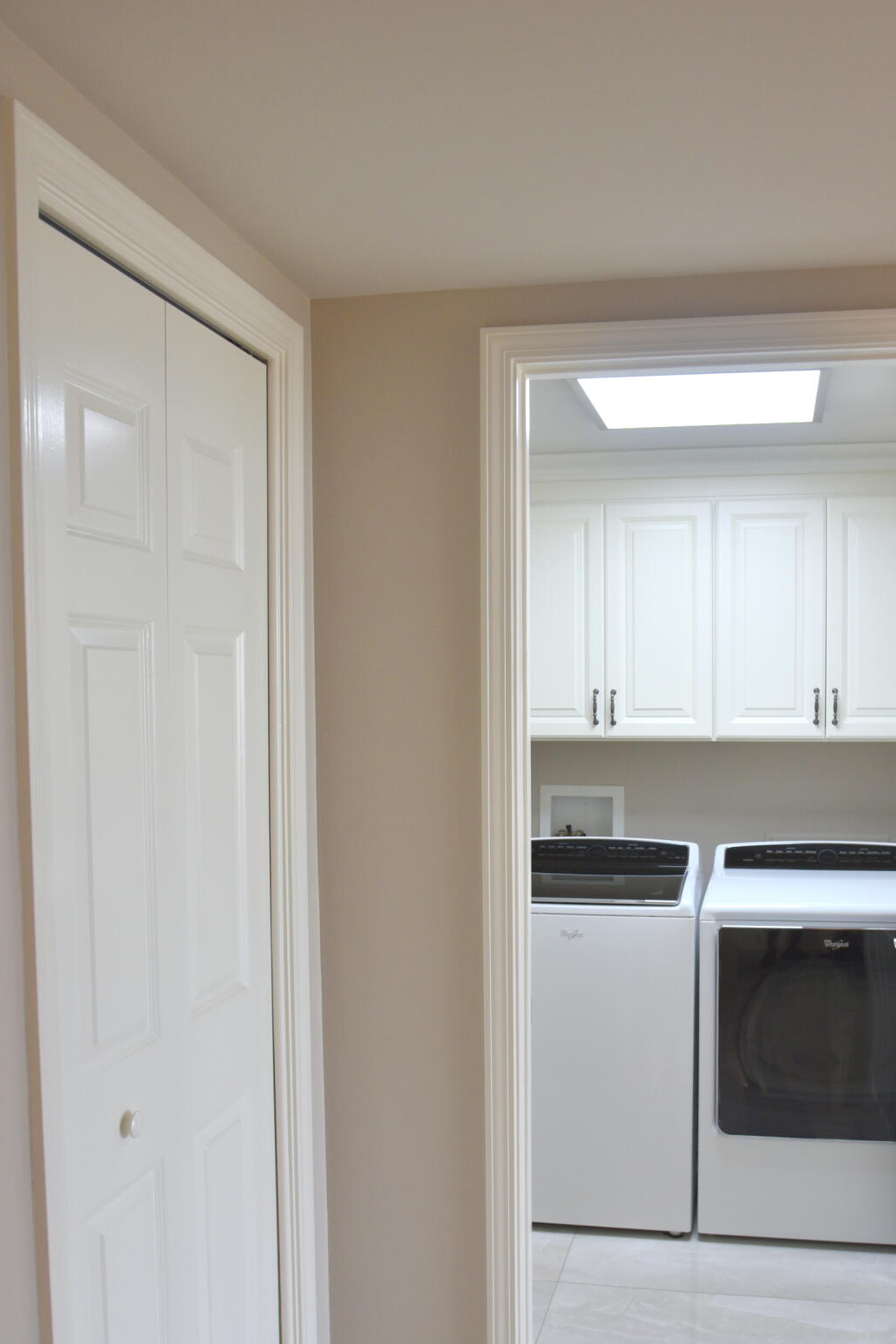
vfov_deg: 60.1
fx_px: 1157
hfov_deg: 42.2
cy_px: 756
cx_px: 518
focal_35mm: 31
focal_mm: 24
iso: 400
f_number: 5.6
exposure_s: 1/125
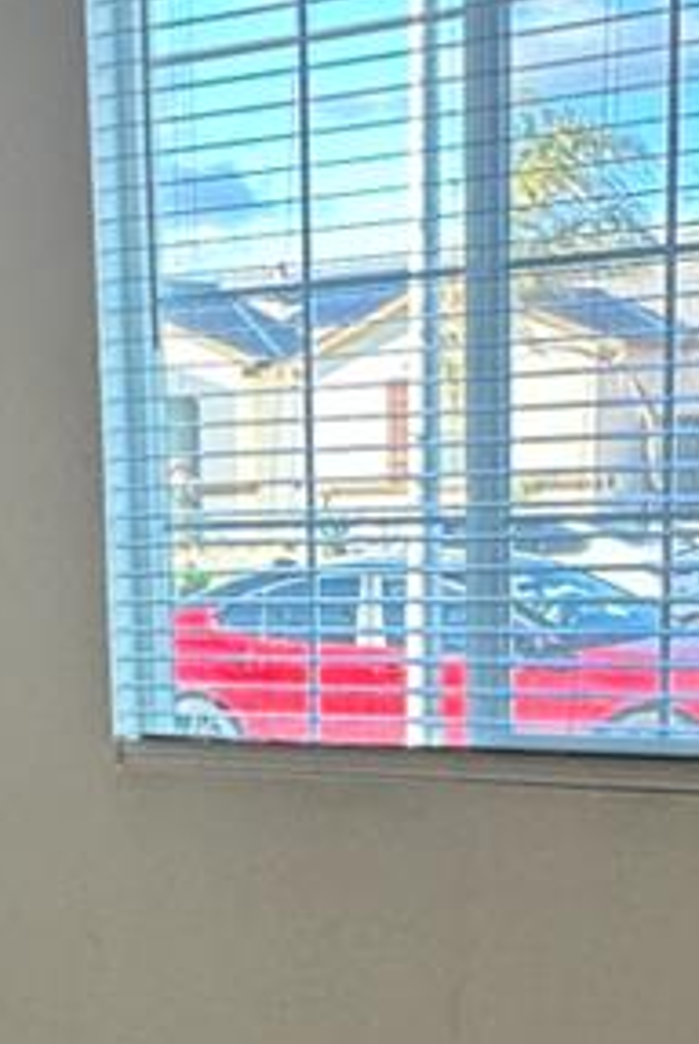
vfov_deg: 25.9
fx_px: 2208
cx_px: -20
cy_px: 902
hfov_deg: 17.5
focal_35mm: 76
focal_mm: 2.22
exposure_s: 1/120
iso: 80
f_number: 2.2
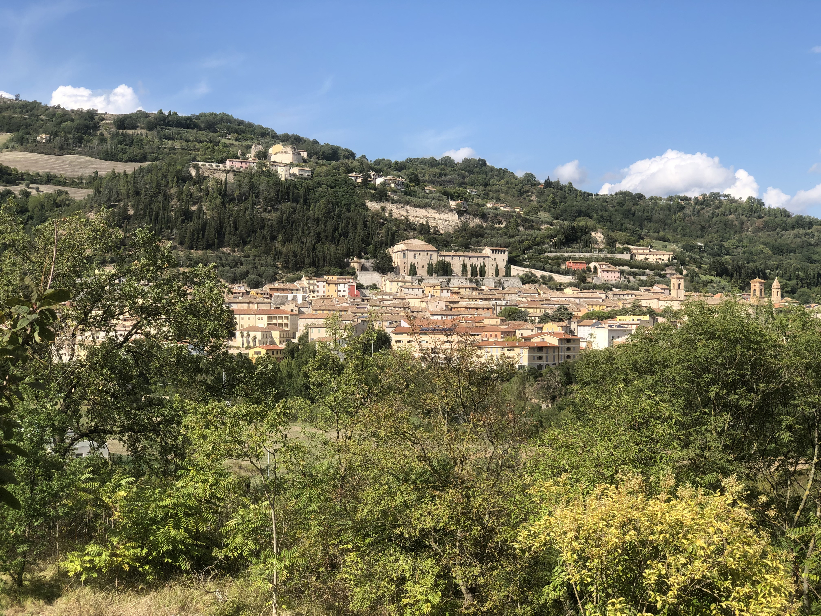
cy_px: 308
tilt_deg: +0.6
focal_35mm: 52
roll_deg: +0.8
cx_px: 410
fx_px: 1233
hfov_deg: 36.8
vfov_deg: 28.0
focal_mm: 6
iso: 16
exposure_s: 1/952
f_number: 2.4
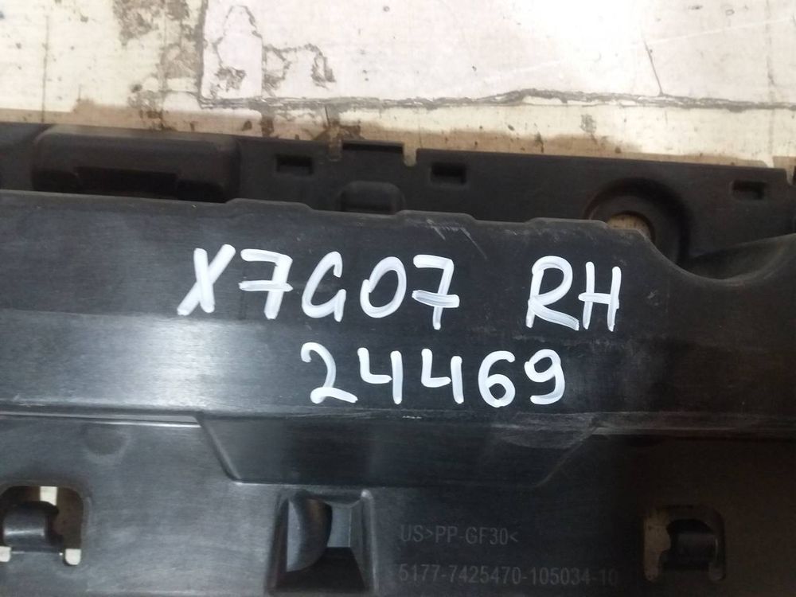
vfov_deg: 49.7
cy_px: 298
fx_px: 644
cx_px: 398
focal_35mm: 28
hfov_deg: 63.4
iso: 320
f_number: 1.9
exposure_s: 1/17
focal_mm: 3.7
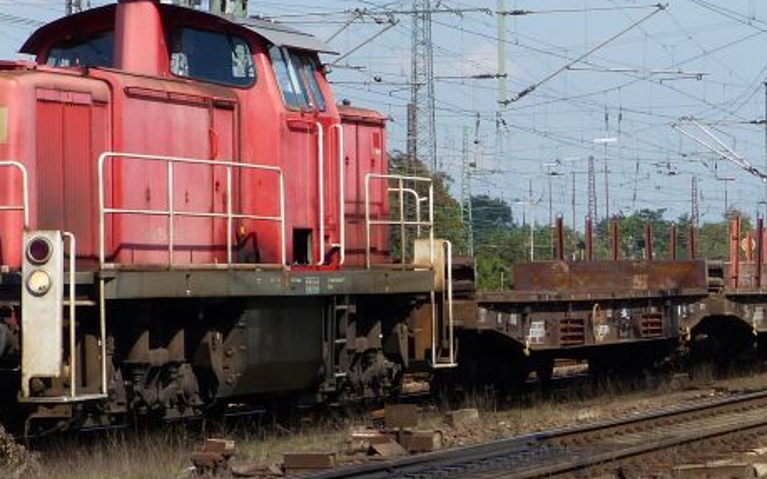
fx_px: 4348
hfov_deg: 10.1
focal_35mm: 208
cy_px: 140
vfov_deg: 6.3
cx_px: 211
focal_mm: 13.5
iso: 100
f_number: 4
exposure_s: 1/800
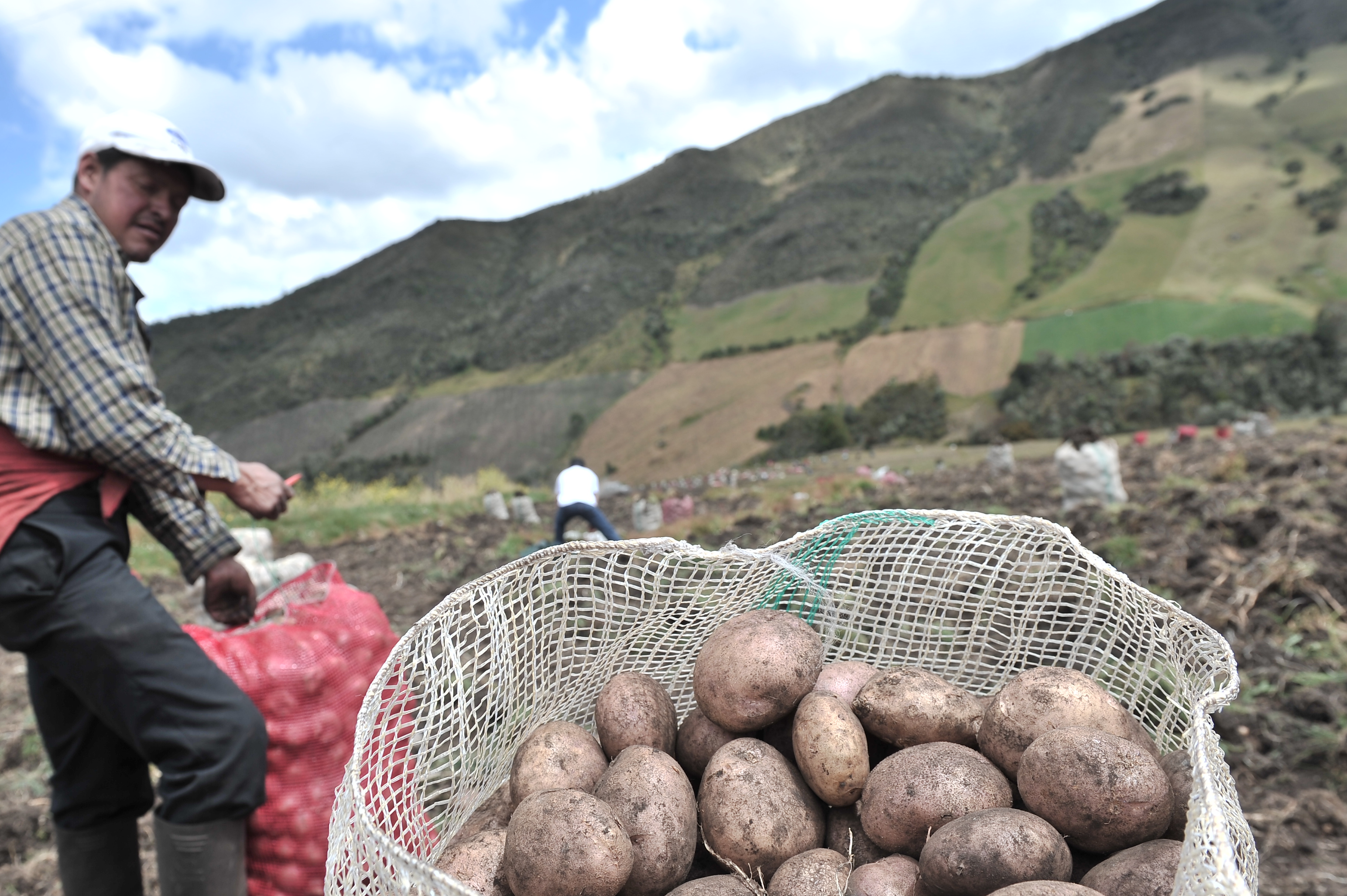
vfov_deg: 46.3
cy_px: 486
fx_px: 1047
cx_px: 641
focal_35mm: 28
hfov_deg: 65.5
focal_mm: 24
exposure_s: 1/320
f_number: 7.1
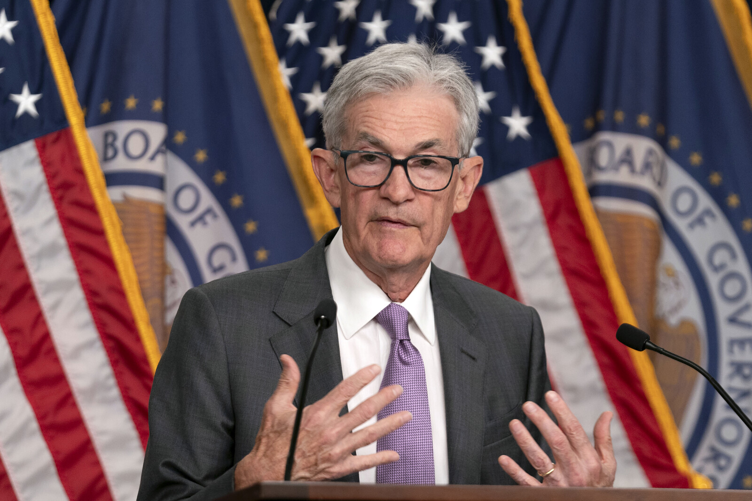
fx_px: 4178
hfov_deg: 10.3
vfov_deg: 6.9
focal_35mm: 200
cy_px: 250
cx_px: 376
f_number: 3.5
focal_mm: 200
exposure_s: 1/400
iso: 1250
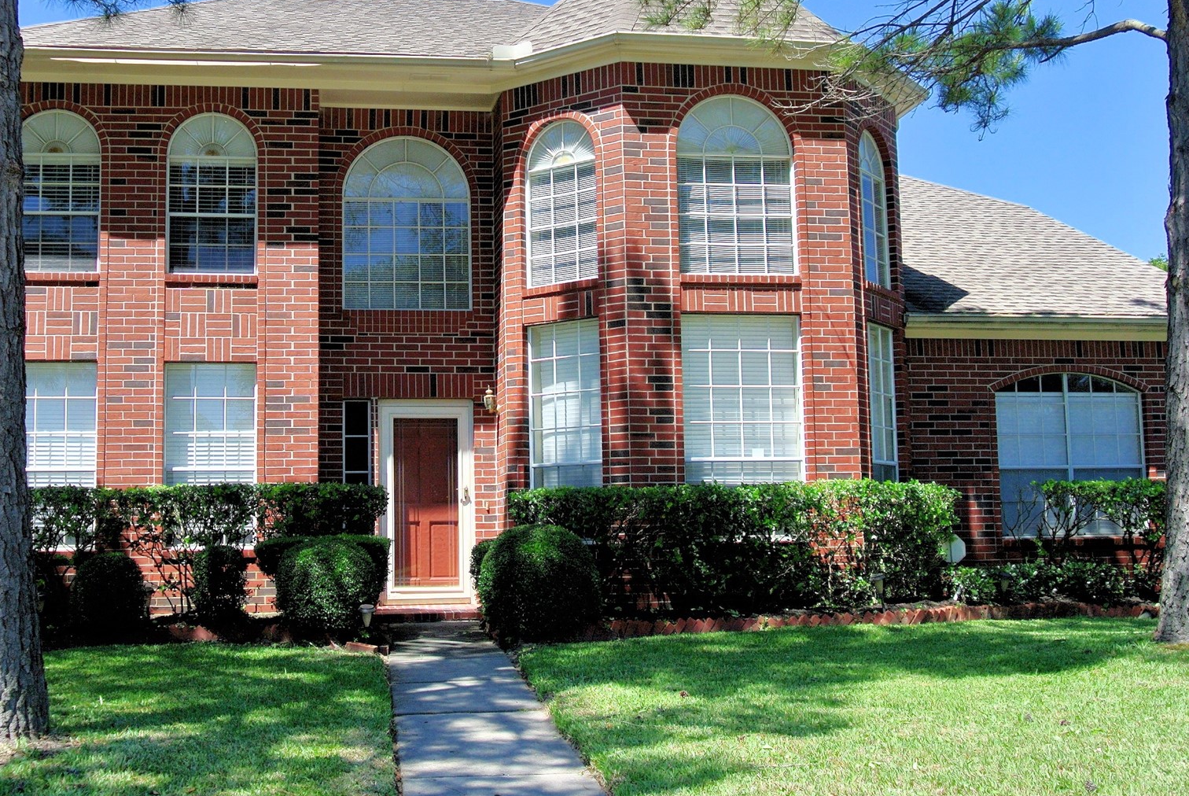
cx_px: 500
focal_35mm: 43
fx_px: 1422
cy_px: 398
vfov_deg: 31.3
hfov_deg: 45.2
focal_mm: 11.4
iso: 100
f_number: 4.5
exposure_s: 1/500
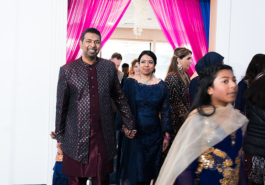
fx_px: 355
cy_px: 76
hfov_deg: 40.7
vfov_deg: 29.2
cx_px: 101
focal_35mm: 47
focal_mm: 39
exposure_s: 1/125
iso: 1600
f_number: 2.8
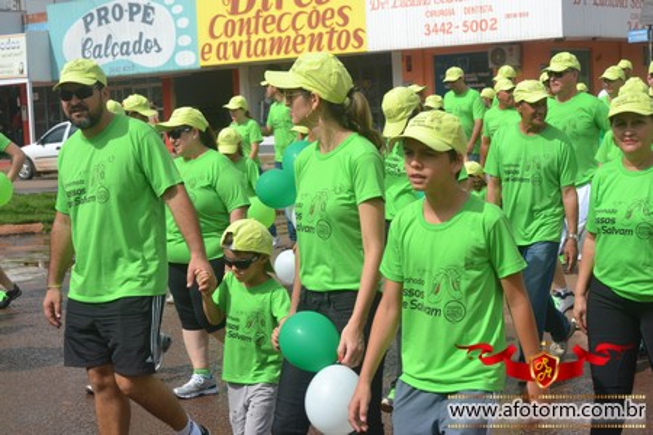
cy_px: 218
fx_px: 1306
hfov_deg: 28.1
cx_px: 326
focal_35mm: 72
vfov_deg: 18.9
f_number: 9
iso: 100
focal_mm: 48
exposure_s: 1/320
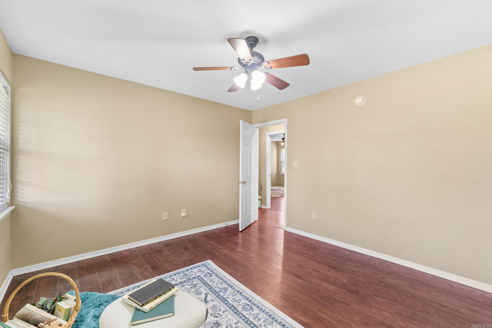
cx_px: 246
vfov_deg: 77.3
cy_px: 164
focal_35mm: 15
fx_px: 205
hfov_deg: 100.4
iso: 250
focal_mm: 10
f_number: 8
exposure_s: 1/1.25
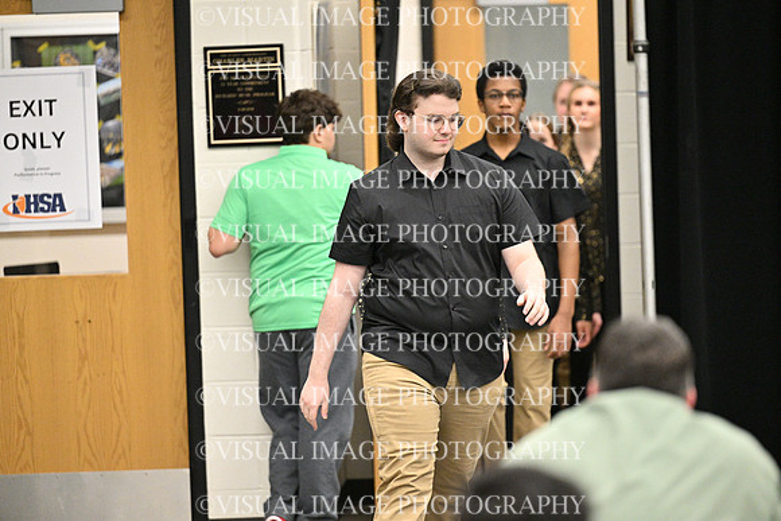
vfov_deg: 6.9
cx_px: 390
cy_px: 260
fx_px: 4340
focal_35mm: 200
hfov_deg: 10.3
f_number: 2.8
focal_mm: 200
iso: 6400
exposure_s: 1/500
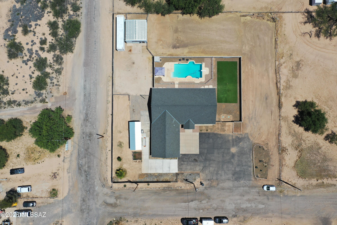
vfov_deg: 46.4
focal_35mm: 28
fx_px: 262
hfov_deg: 65.5
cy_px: 112
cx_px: 168
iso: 100
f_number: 4.5
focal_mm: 10.26
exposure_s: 1/1600
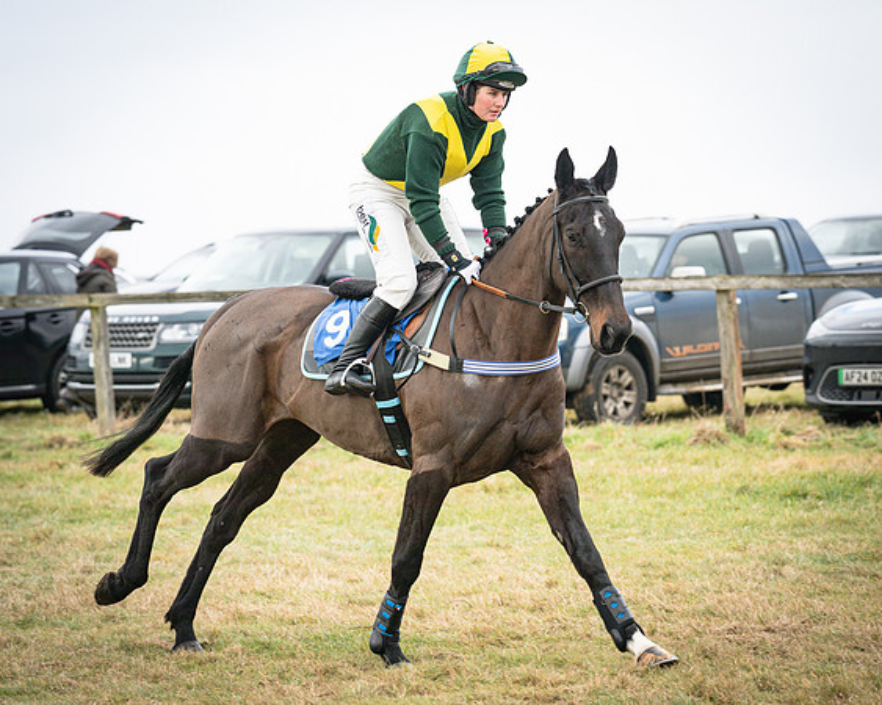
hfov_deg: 10.8
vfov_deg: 8.6
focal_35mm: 180
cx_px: 456
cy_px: 339
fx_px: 4685
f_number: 4.5
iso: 500
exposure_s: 1/1000
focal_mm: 135
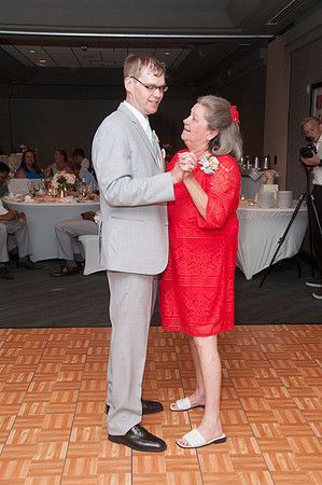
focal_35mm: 46
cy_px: 242
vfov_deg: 42.4
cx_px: 161
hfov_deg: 28.9
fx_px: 625
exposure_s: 1/60
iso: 800
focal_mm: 31
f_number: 5.6
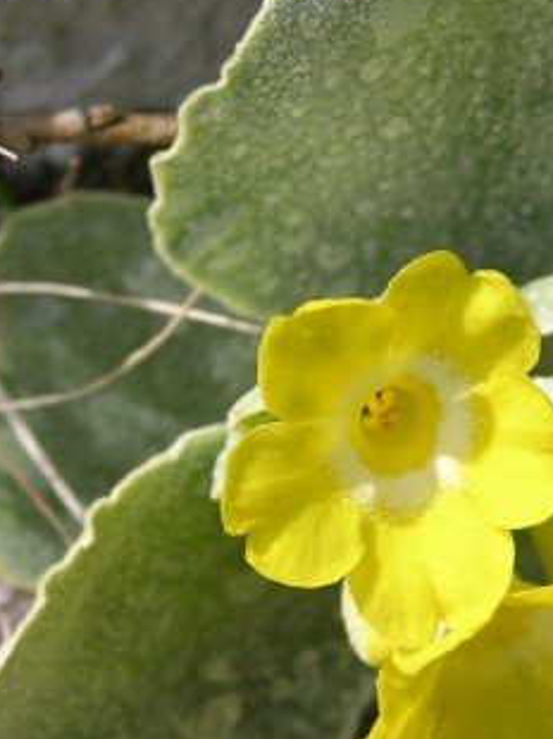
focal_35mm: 446
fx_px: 9513
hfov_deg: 3.3
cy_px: 422
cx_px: 484
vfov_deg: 4.4
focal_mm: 44.7
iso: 50
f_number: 5.6
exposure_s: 1/287
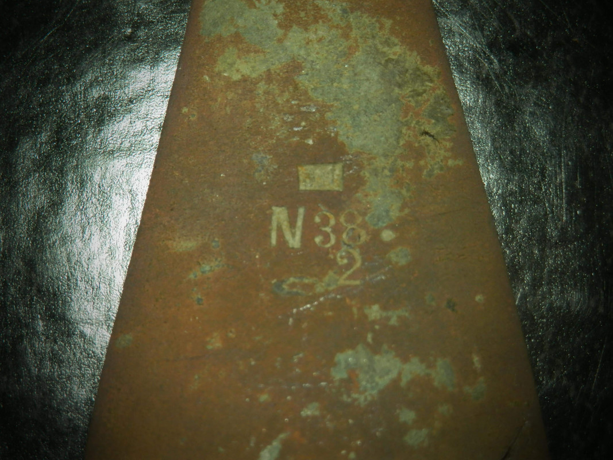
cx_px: 306
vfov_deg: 12.8
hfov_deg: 17.0
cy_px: 230
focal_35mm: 116
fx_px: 2054
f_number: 14.6
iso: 100
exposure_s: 1/125
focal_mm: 20.9
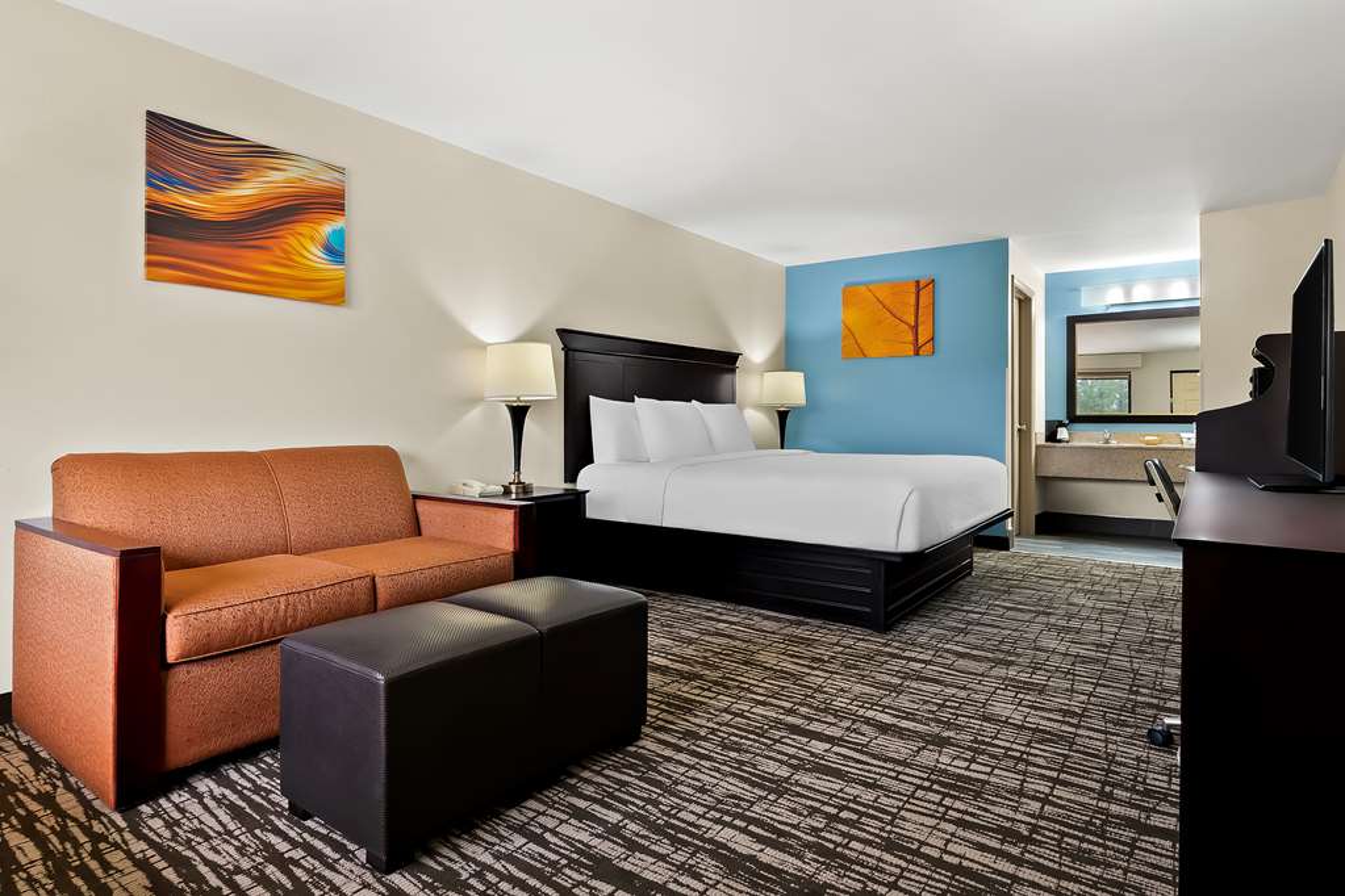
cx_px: 672
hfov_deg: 96.7
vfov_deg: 73.7
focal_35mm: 16
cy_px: 448
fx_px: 598
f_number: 9
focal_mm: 16
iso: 400
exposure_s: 2
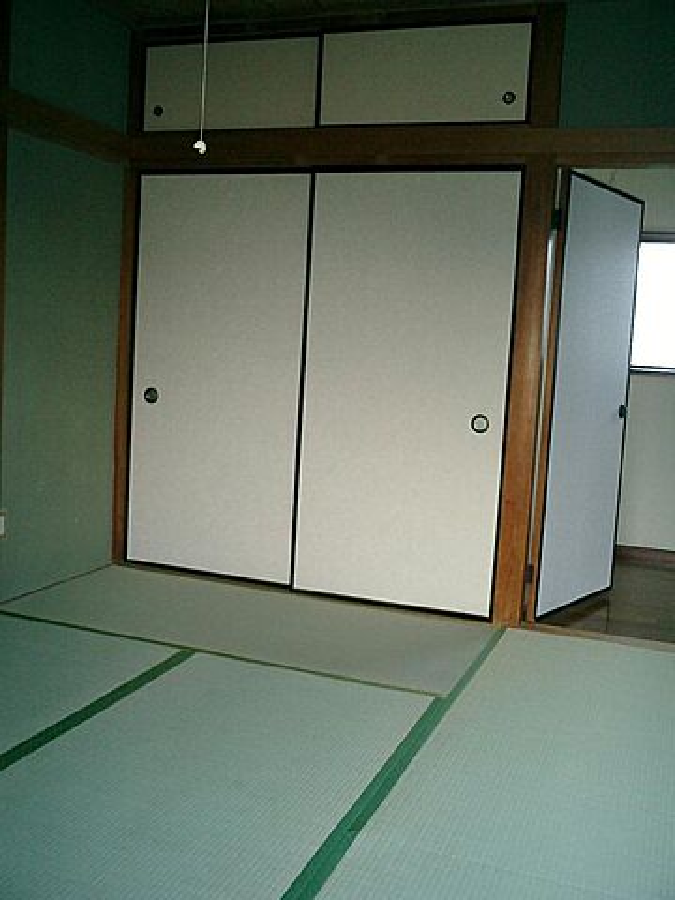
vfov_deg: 51.4
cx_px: 338
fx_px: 936
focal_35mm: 36
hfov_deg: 39.7
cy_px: 450
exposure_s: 1/30
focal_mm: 7.5
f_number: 3.2
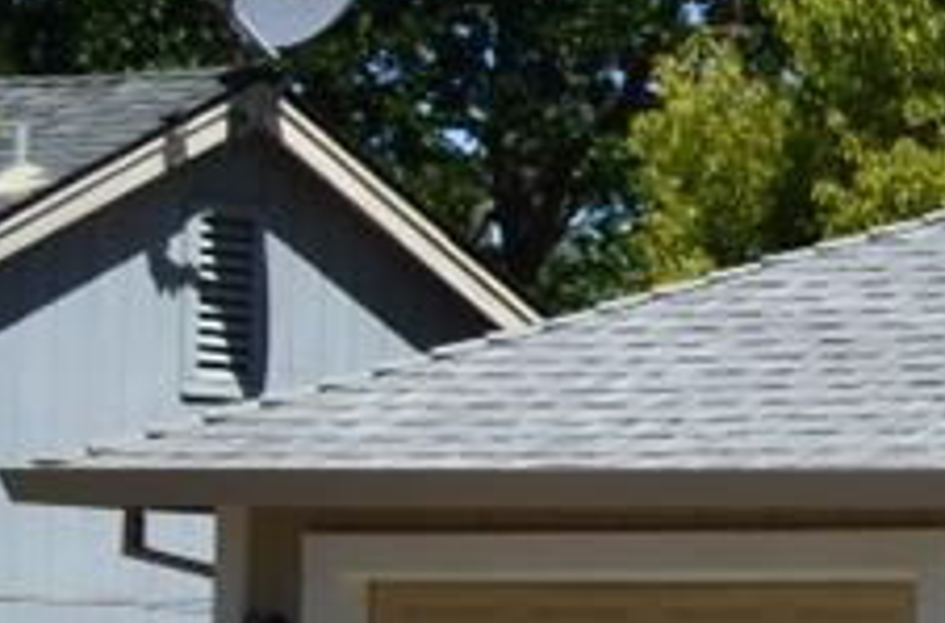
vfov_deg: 6.2
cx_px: 2827
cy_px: 673
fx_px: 5729
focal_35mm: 219
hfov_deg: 8.1
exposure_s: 1/125
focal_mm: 22
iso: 125
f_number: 11
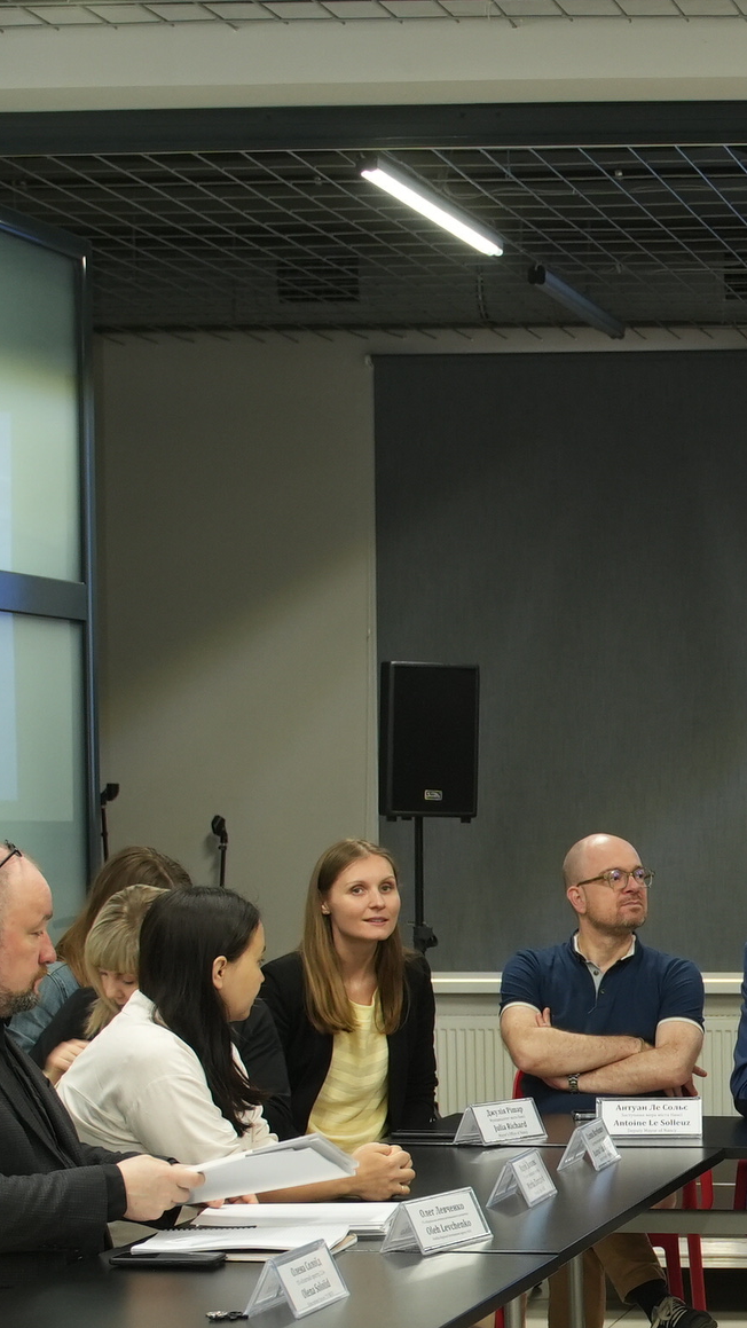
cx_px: 1111
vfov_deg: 22.1
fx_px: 3345
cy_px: 1119
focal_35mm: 95
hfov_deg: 12.2
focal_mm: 30
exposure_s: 1/90
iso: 800
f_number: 3.5
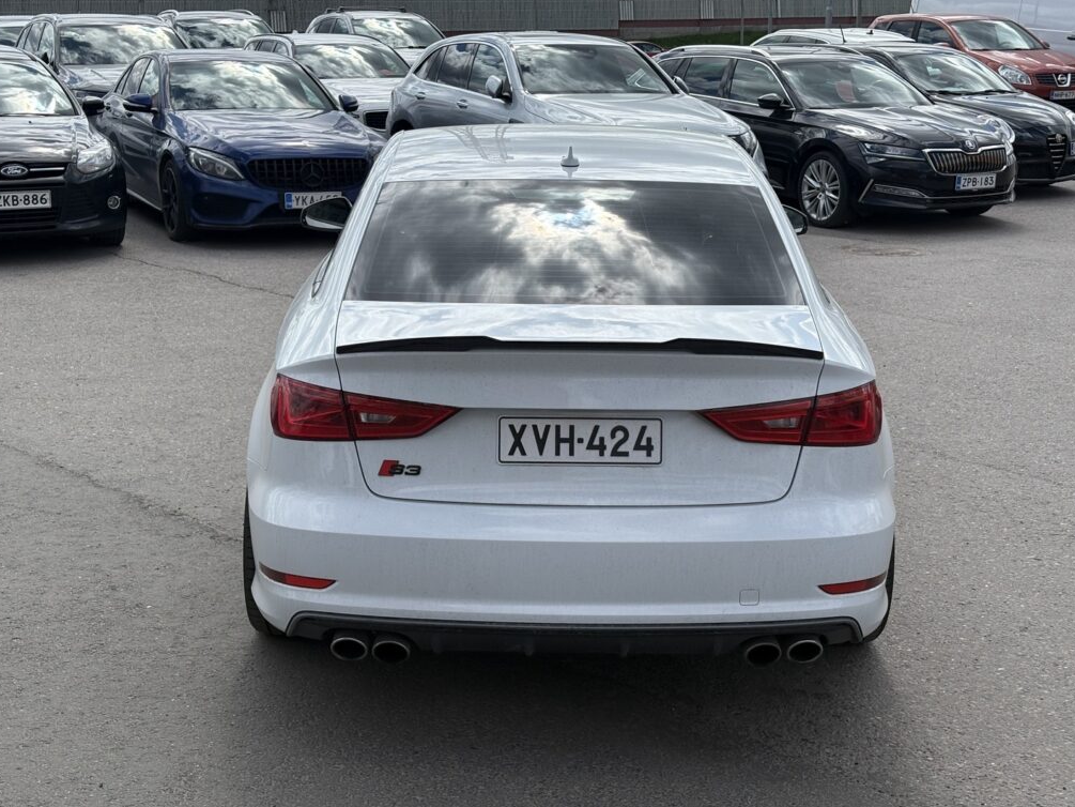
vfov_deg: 27.5
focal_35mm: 53
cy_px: 404
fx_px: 1646
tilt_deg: -12.1
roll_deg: +0.9
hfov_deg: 36.2
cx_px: 533
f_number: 1.6
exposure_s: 1/4065
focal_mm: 5.96
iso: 32
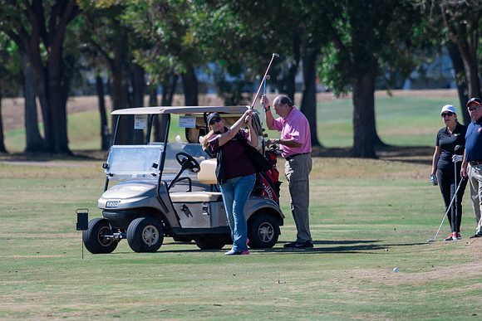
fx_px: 6830
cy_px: 160
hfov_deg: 4.0
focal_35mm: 510
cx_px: 241
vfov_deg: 2.7
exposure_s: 1/1600
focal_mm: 340
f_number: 5.6
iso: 400
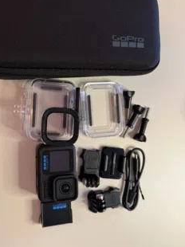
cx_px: 77
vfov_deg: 58.4
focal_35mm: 31
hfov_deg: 45.2
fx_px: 221
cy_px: 117
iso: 200
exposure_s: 1/63
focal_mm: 6.76
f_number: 1.78
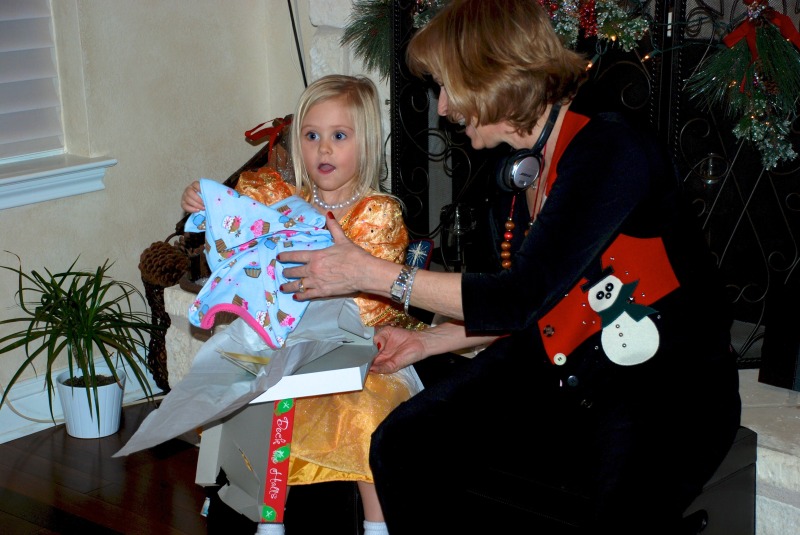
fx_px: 1735
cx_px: 400
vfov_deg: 17.5
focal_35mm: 78
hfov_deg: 26.0
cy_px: 268
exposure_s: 1/60
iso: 200
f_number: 5
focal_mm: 52
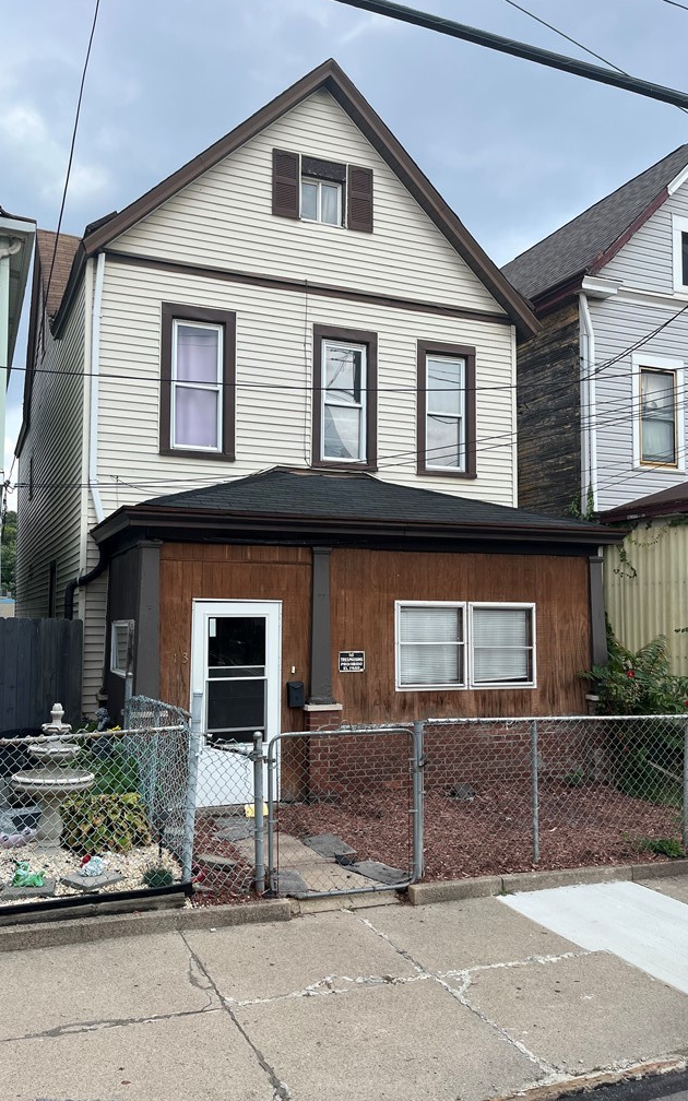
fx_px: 840
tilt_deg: +4.7
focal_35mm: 28
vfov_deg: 66.5
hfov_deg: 44.5
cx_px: 305
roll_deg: +1.7
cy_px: 553
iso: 50
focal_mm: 5.1
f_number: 1.6
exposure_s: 1/1647
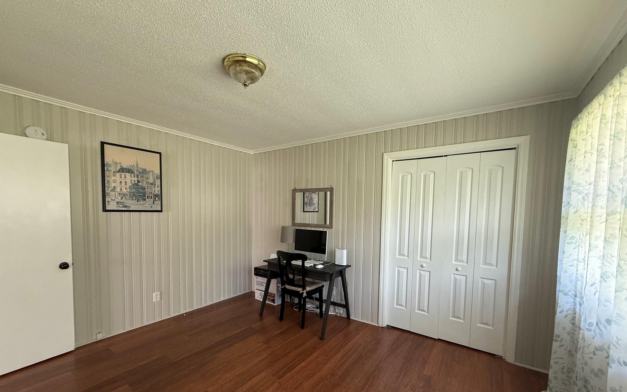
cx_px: 315
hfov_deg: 101.5
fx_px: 256
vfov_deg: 74.4
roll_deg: -1.1
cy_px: 224
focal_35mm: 15
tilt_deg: -2.6
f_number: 2.2
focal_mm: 2.22
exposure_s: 1/99
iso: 320
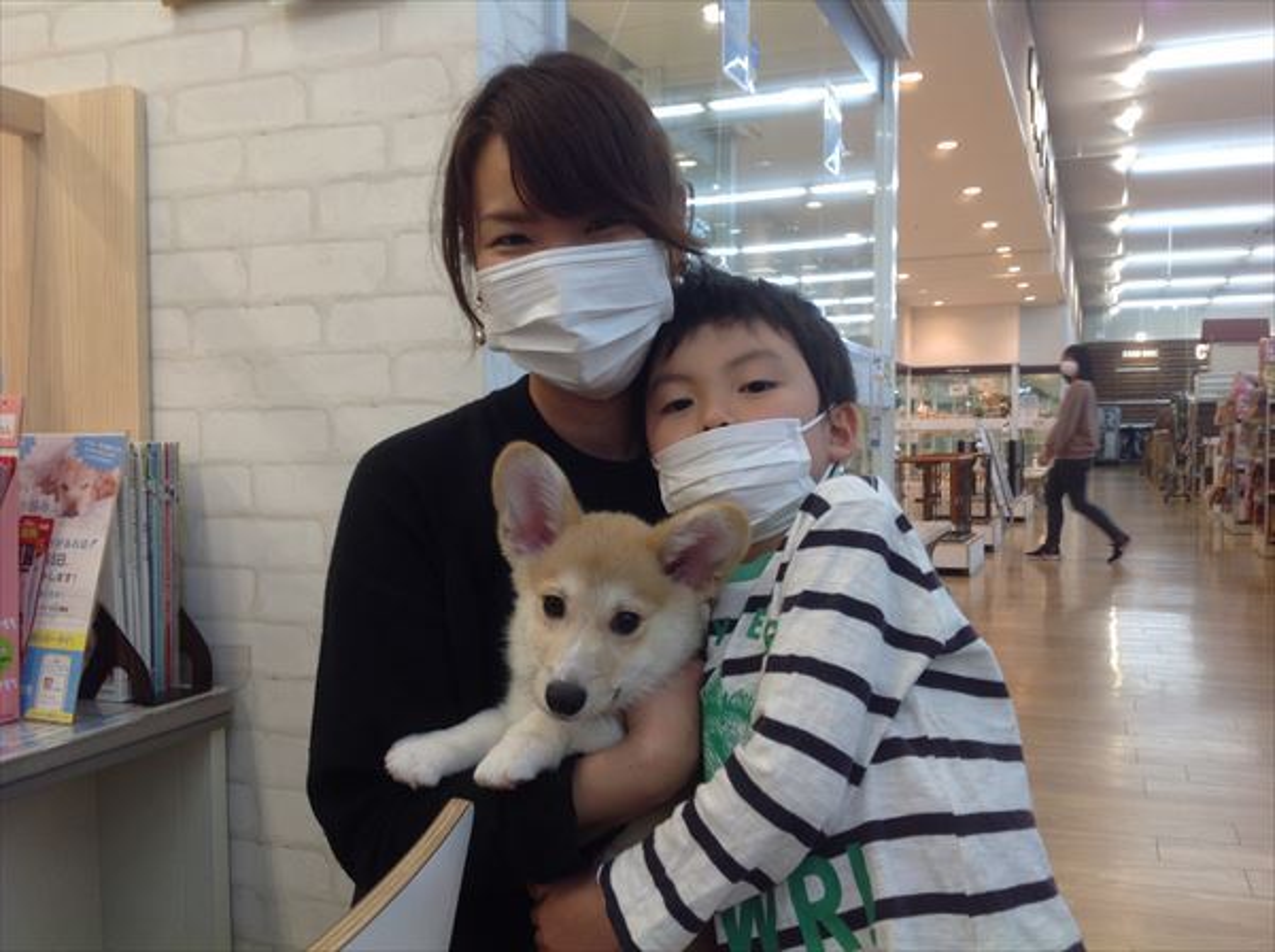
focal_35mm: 35
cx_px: 638
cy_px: 476
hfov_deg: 52.7
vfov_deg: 40.6
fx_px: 1287
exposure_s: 1/40
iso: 50
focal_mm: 4.28
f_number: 2.4
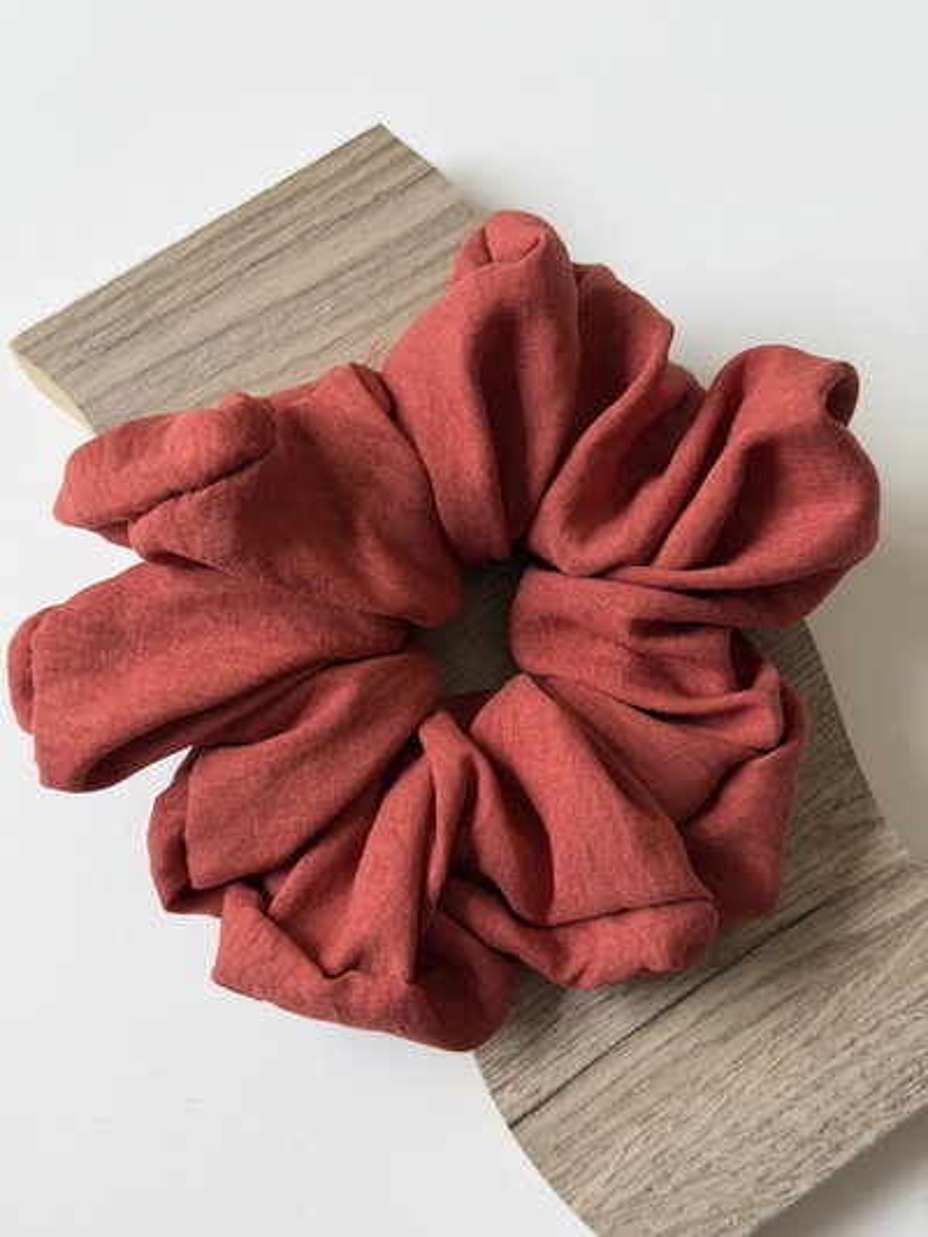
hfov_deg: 30.3
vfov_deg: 39.6
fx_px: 1715
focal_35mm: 48
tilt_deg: -73.7
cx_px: 464
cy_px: 618
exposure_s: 1/121
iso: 64
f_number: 1.78
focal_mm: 6.76
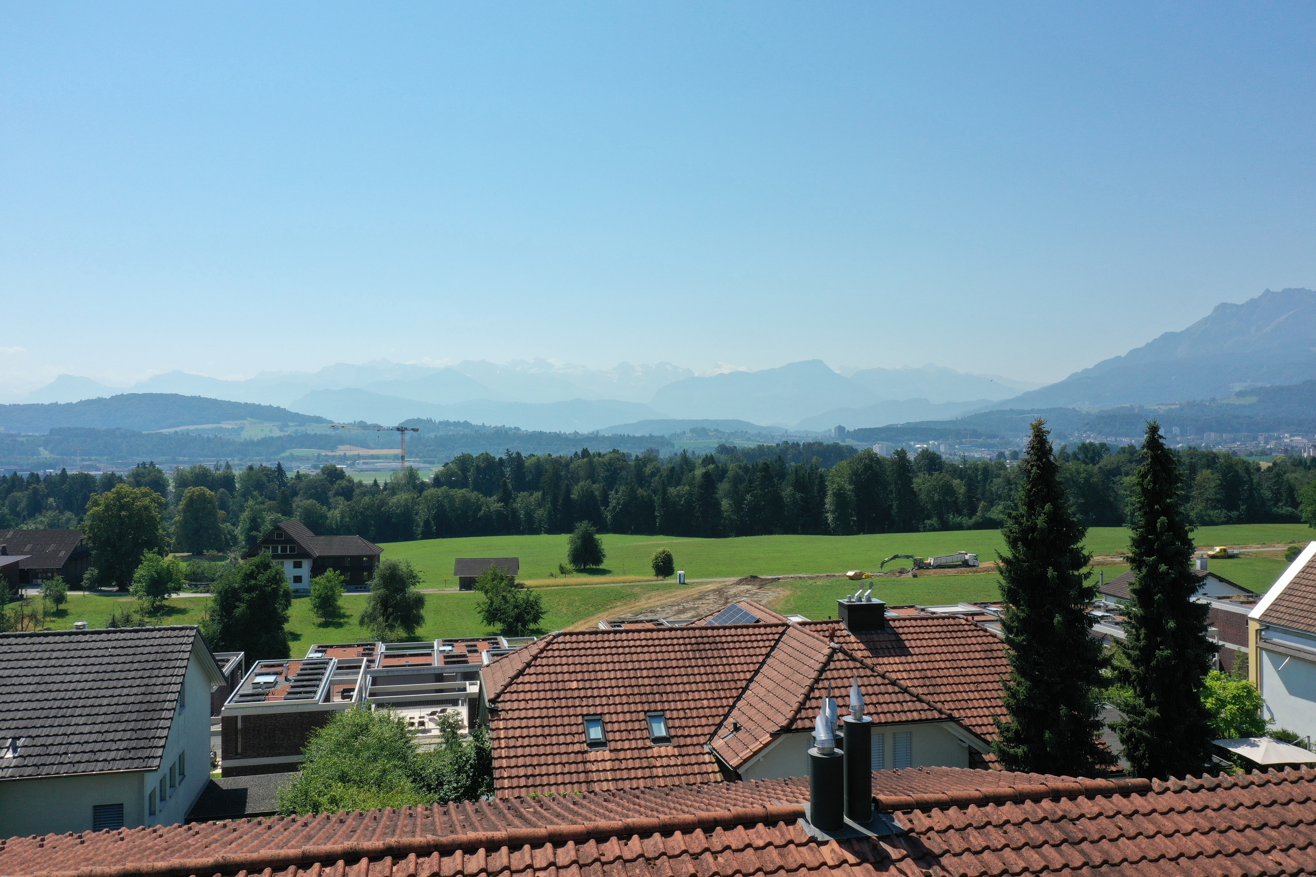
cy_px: 438
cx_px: 658
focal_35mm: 28
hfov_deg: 65.5
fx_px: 1024
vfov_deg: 46.4
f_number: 6.3
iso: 100
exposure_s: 1/640
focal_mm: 10.26
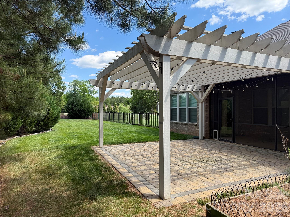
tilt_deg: +0.9
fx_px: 201
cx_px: 145
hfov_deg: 71.6
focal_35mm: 24
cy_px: 108
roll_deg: +0.1
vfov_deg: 56.8
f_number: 1.78
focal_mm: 6.76
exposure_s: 1/1727
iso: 100
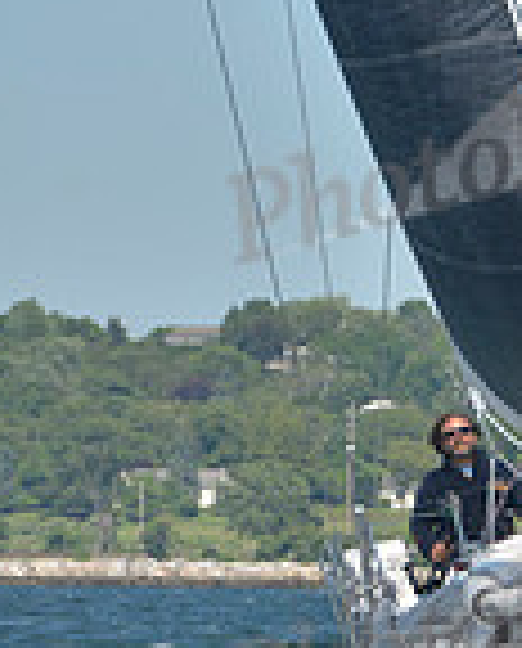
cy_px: 317
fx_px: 14500
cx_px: 1098
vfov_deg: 2.6
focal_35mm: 754
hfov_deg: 2.1
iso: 280
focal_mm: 200
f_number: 8
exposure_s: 1/1250
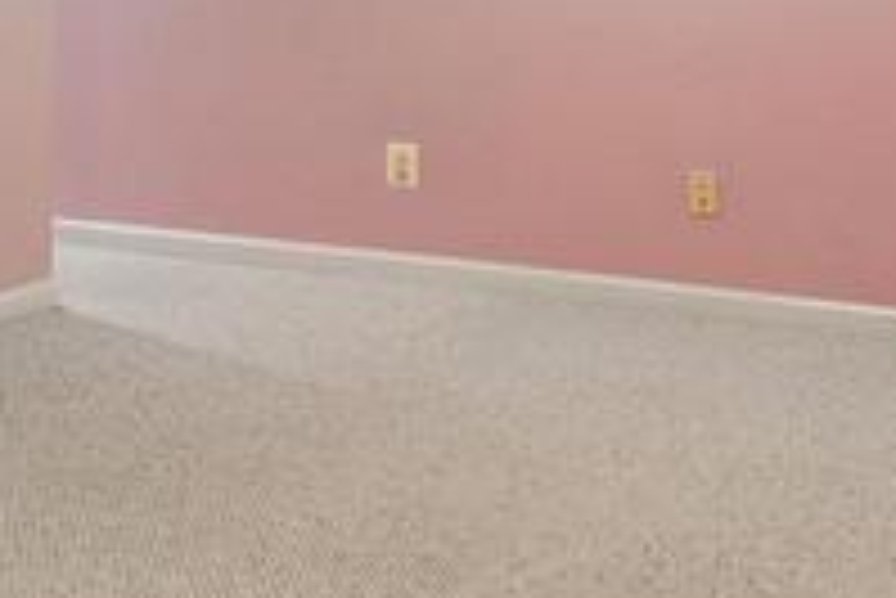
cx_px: -261
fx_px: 1918
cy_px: -29
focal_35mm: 77
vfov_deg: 17.3
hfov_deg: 23.4
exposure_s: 1/25
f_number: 5.6
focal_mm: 10
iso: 400
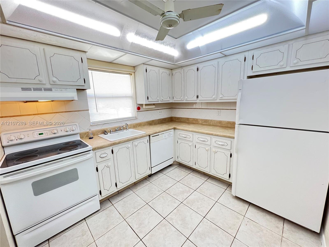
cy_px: 124
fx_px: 124
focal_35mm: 13
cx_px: 164
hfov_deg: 106.2
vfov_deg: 89.9
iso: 250
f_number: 1.8
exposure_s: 1/120
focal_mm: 1.57
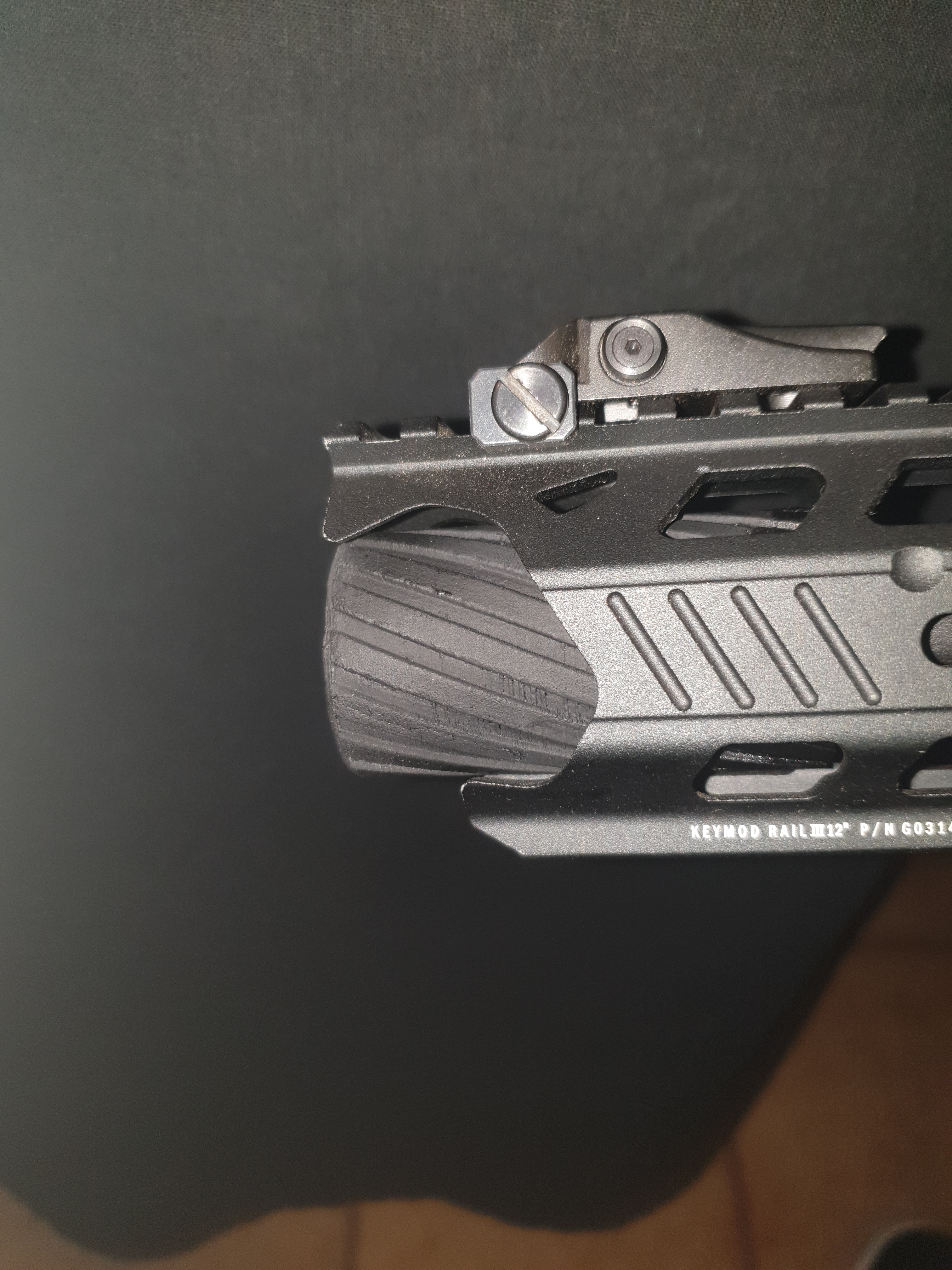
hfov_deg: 53.1
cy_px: 635
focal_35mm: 26
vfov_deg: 67.3
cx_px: 476
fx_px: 953
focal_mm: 4.3
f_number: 1.5
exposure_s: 1/50
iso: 80
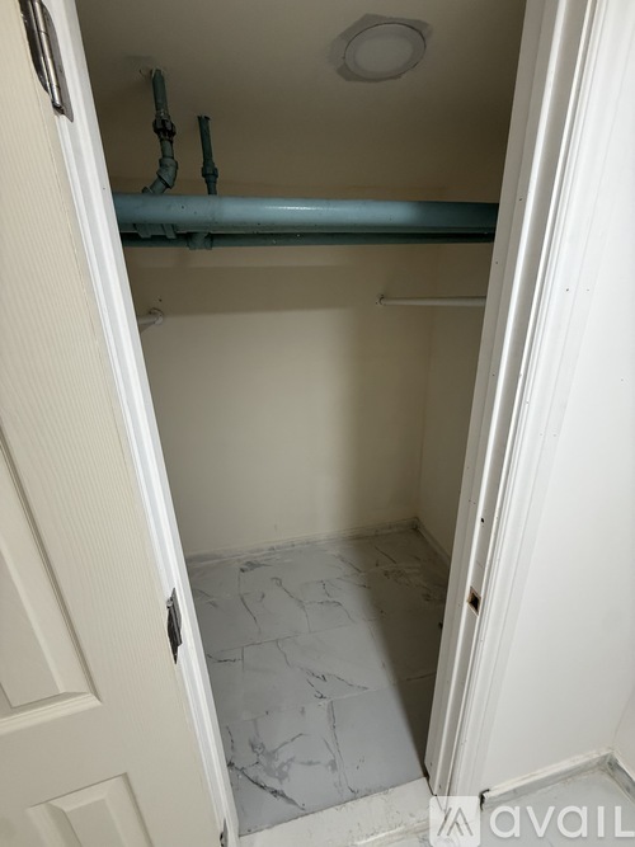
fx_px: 343
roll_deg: +1.1
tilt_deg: -19.2
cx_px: 318
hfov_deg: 85.7
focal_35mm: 14
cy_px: 424
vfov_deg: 102.1
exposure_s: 1/91
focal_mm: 2.22
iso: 400
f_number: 2.2
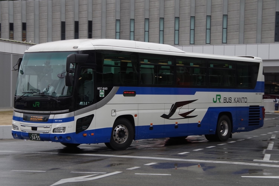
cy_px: 93
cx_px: 140
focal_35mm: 80
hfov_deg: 25.5
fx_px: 616
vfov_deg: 17.2
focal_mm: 53
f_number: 8
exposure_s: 1/160
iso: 400
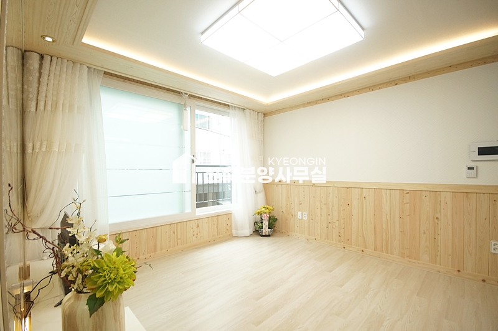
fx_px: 207
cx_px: 249
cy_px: 166
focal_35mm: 15
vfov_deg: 77.2
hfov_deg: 100.4
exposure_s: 1/200
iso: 1600
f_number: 5.6
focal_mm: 10
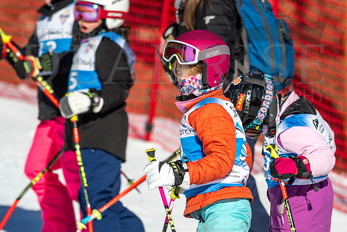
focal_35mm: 1083
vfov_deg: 1.3
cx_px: 178
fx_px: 10443
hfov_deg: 1.9
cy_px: 113
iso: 320
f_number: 8
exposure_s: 1/2000
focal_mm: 550
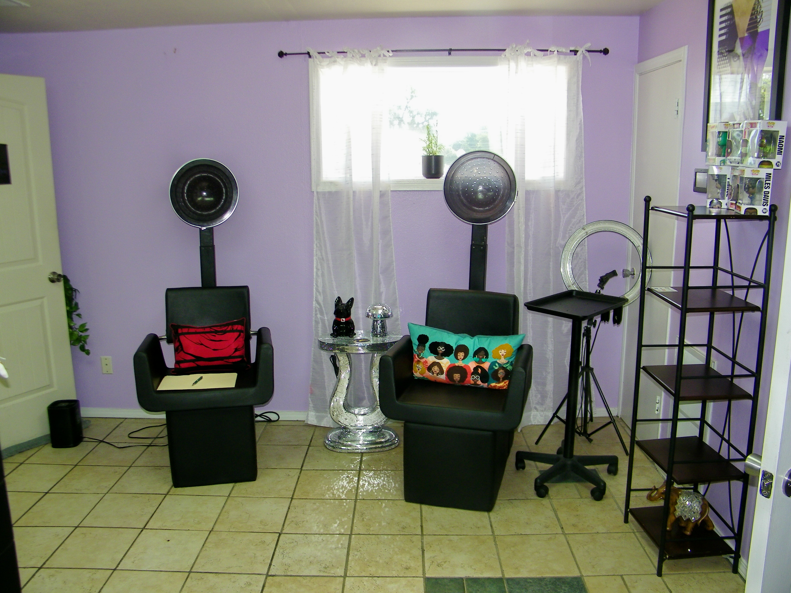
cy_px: 296
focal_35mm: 28
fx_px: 640
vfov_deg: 49.7
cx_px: 396
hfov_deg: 63.4
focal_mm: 5
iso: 80
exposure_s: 1/60
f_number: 3.5
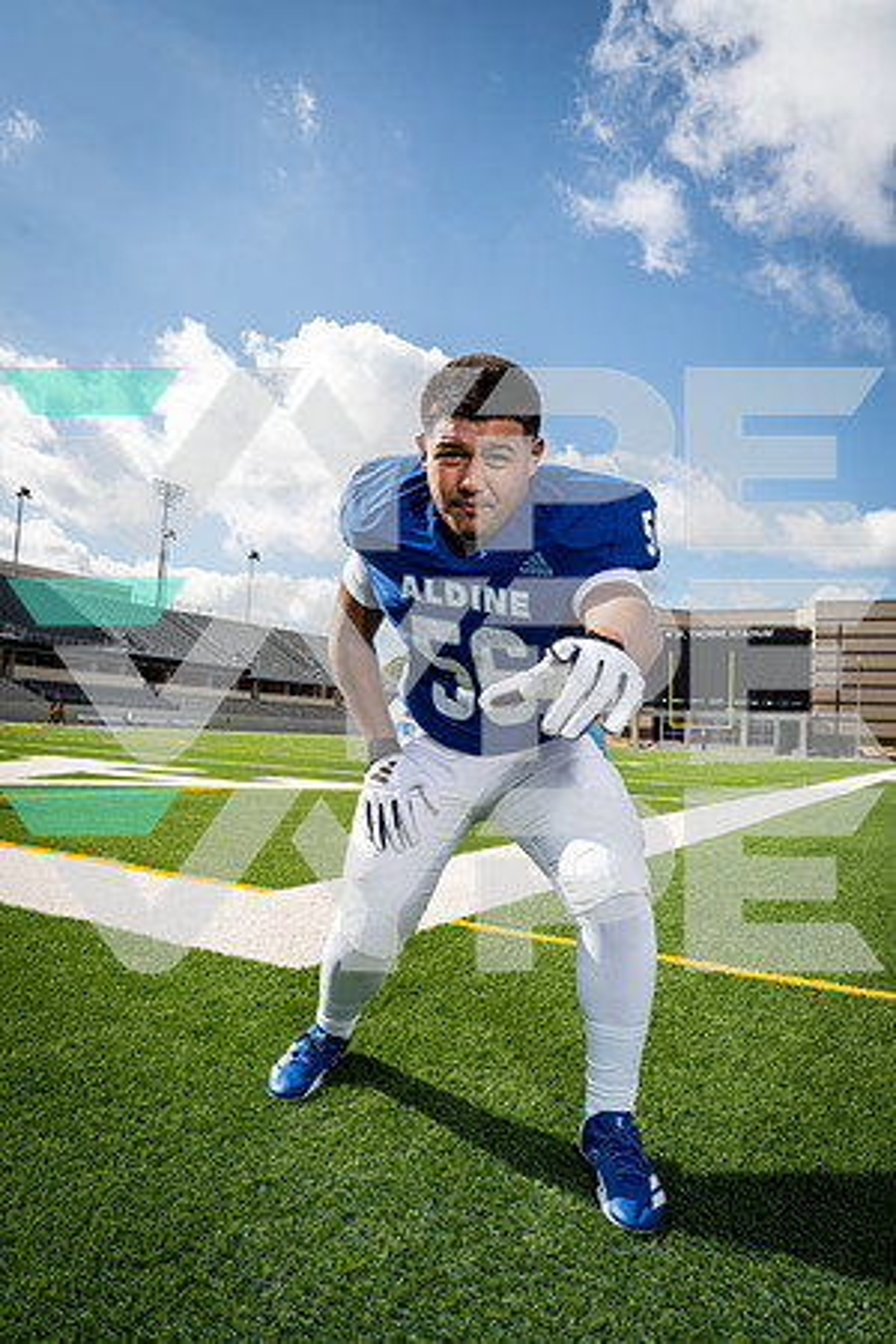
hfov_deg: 51.3
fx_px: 933
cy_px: 672
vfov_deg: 71.5
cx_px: 448
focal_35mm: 25
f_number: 8
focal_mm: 25
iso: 125
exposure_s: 1/250
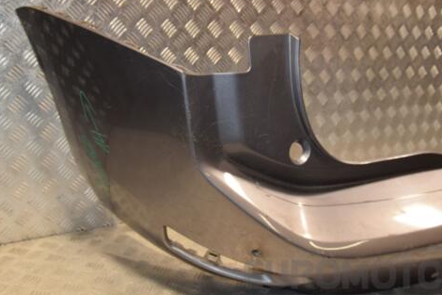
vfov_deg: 29.2
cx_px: 227
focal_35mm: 46
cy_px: 149
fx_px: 565
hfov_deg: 42.8
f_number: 7.1
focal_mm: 24
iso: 800
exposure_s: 1/200
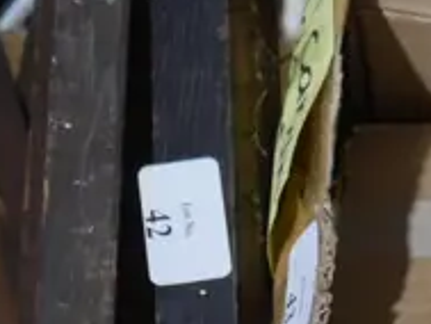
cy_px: 345
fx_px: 2828
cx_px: 1127
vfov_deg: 6.5
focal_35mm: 227
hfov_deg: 7.9
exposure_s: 1/60
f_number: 4.6
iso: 320
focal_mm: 21
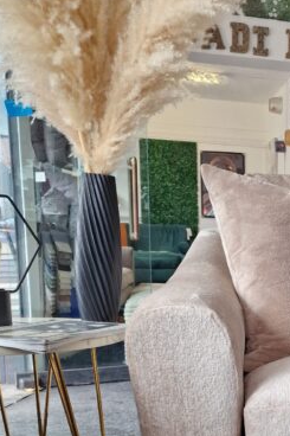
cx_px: 311
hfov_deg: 24.4
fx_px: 629
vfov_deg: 36.7
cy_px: 355
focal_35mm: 52
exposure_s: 1/180
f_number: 1.8
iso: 160
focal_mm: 6.4
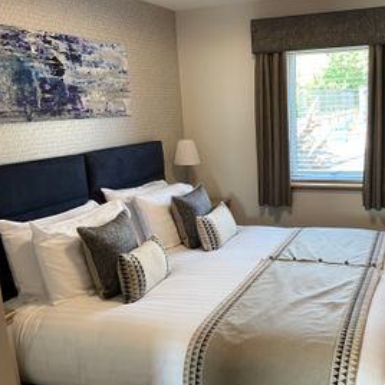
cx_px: 267
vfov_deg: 44.9
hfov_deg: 44.1
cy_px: 208
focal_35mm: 37
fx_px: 466
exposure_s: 1/50
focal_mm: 3.99
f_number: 1.8
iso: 80
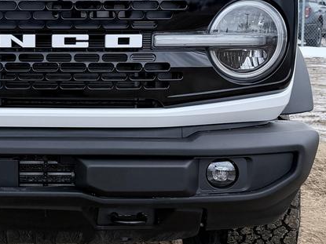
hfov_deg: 25.2
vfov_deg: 19.9
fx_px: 697
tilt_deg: -9.7
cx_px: 7
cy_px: 124
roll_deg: -1.5
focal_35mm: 74
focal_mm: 6.76
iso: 80
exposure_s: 1/3145
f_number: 1.78
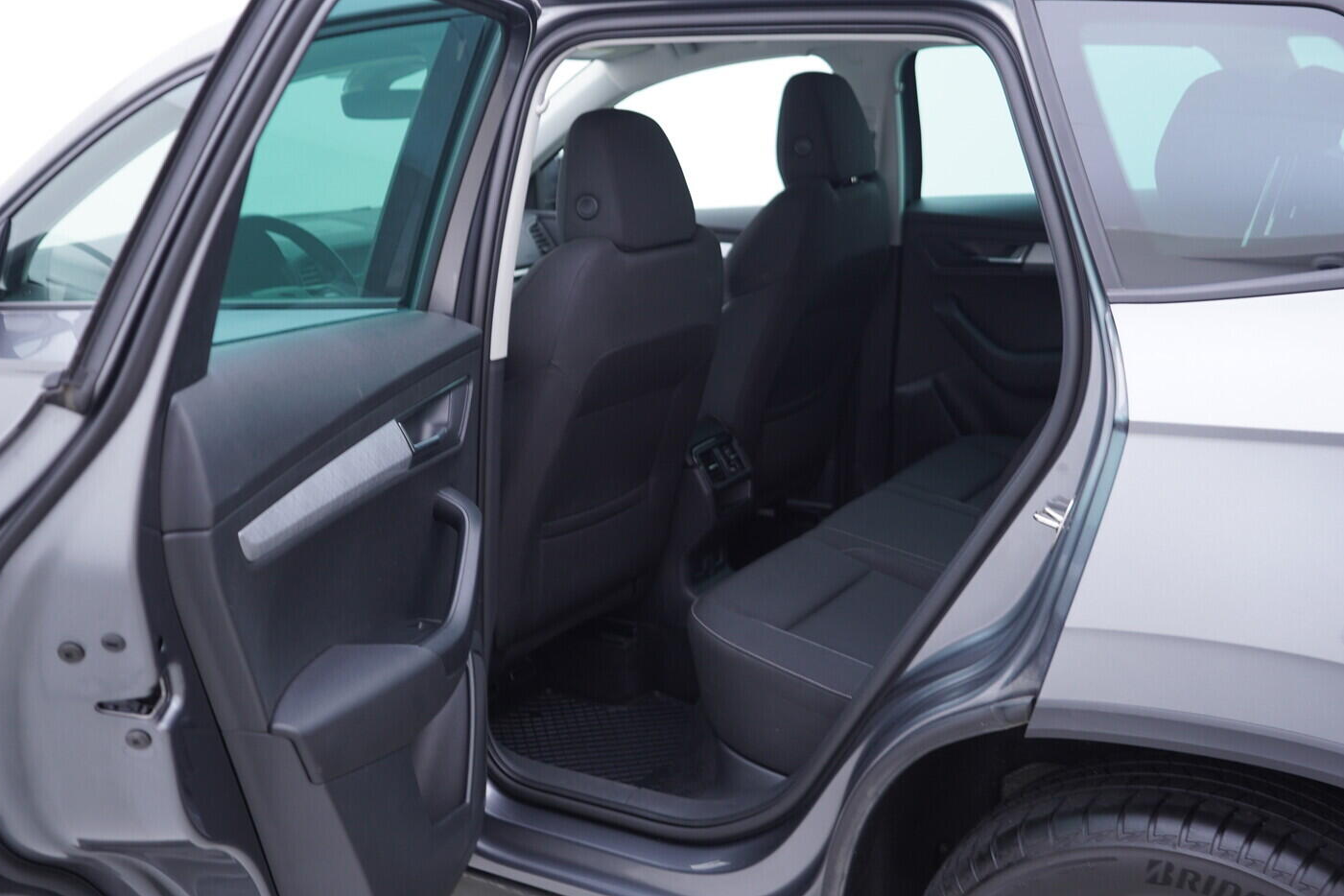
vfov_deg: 35.9
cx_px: 668
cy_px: 452
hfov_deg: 51.9
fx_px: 1381
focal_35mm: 37
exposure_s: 1/40
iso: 160
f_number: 2.8
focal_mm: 24
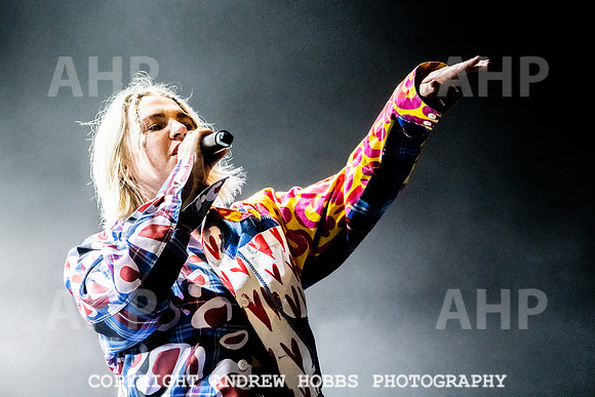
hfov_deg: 11.2
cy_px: 118
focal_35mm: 183
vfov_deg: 7.5
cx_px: 177
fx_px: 3023
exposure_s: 1/8000
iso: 3200
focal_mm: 130
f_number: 4
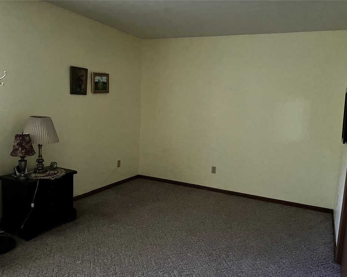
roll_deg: -3.0
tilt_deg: -8.8
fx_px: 287
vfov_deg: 51.5
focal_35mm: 28
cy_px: 143
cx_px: 188
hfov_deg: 62.1
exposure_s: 1/24
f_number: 1.6
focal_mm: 5.1
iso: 1000
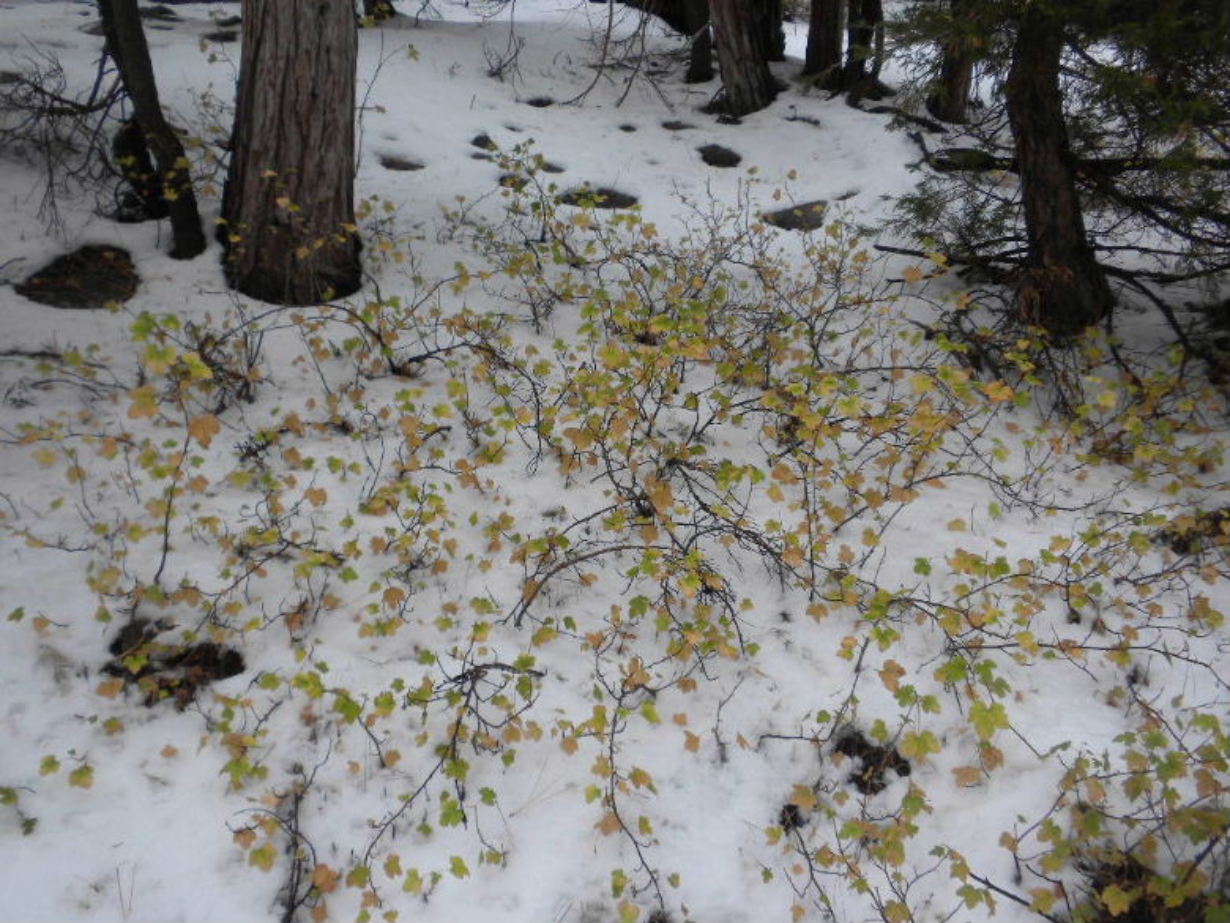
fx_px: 1315
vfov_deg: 38.7
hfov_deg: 50.1
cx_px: 615
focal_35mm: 37
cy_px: 462
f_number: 3.5
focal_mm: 6.6
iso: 64
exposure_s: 1/197
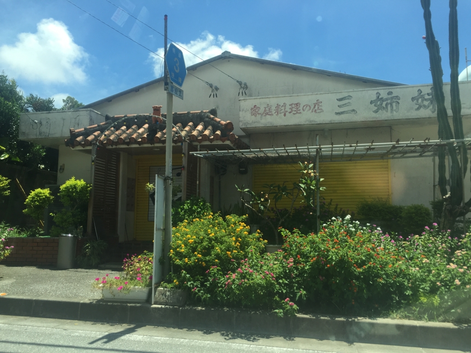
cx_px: 236
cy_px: 176
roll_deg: -1.1
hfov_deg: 61.7
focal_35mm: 29
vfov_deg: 48.2
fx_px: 395
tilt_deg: +5.7
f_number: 2.2
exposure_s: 1/1130
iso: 32
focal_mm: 4.15
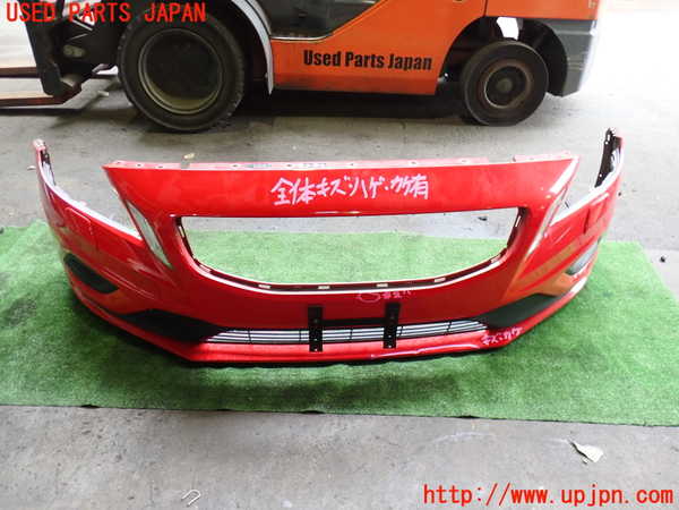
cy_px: 255
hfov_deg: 60.0
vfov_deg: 46.8
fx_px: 588
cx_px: 340
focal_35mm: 30
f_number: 2.3
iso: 200
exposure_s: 1/40
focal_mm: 5.4
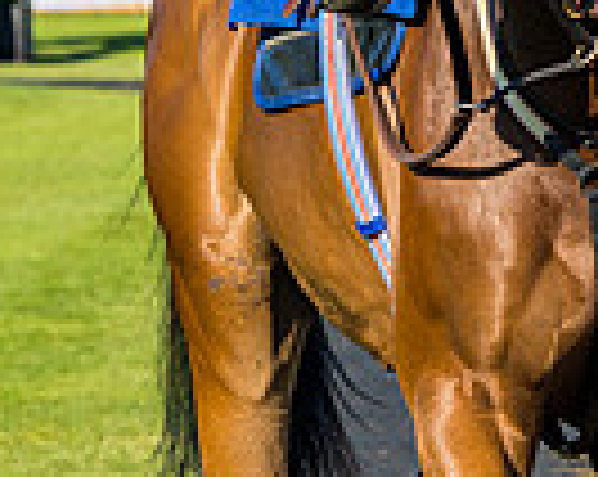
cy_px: 228
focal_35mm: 512
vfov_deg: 3.0
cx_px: 1074
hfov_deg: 3.8
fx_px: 9048
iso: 200
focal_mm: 90
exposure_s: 1/1250
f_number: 5
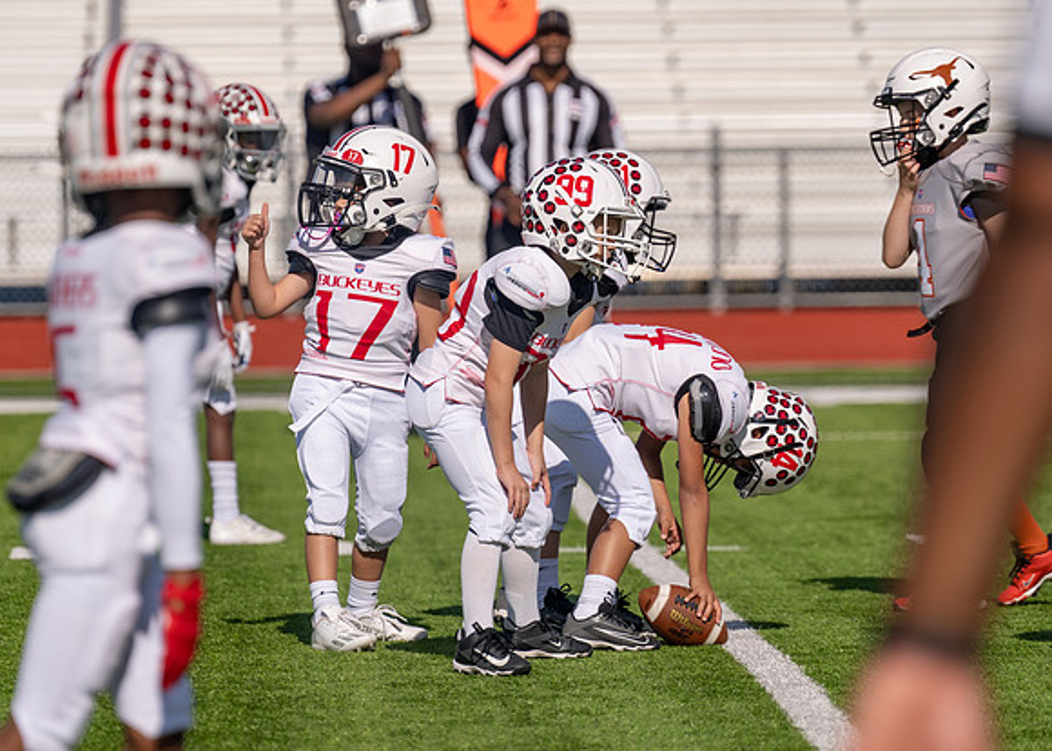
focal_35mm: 280
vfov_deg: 5.1
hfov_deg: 7.2
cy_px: 390
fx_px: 8360
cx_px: 488
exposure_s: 1/3200
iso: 160
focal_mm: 217
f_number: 4
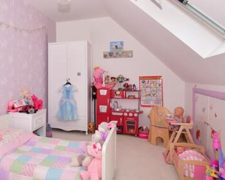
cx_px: 59
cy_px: 74
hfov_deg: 62.6
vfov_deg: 54.6
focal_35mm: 26
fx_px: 173
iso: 200
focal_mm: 10
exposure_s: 1/200
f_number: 14
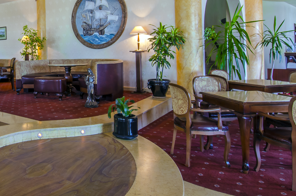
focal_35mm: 31
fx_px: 254
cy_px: 46
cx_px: 47
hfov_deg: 54.8
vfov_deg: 40.8
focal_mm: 12
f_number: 16
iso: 400
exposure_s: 1
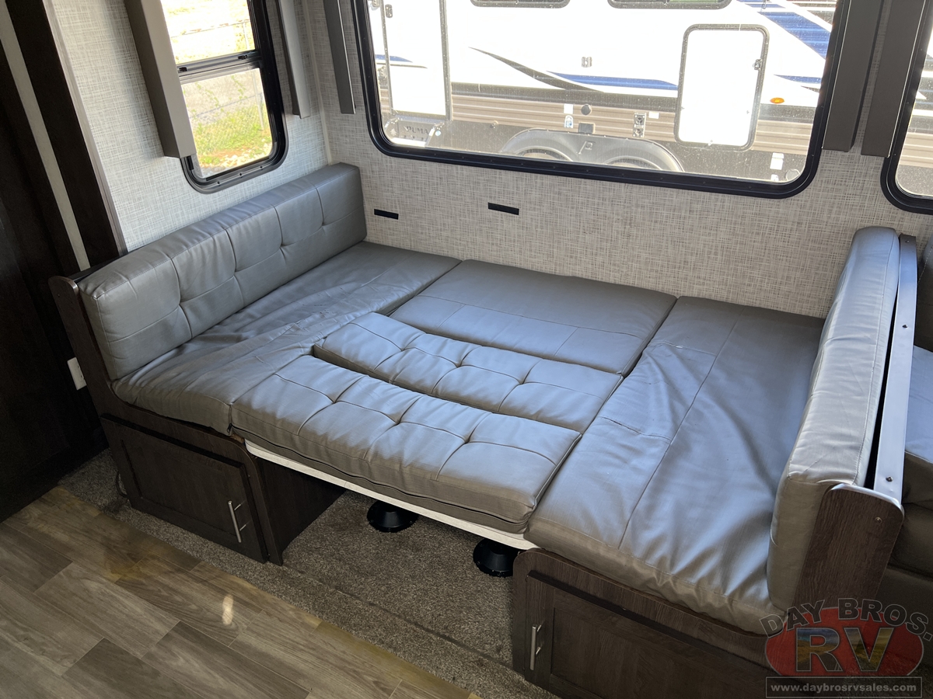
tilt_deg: -34.2
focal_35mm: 26
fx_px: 701
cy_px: 350
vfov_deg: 53.1
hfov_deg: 67.3
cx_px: 466
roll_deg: +2.3
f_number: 1.5
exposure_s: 1/171
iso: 64
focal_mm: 5.7
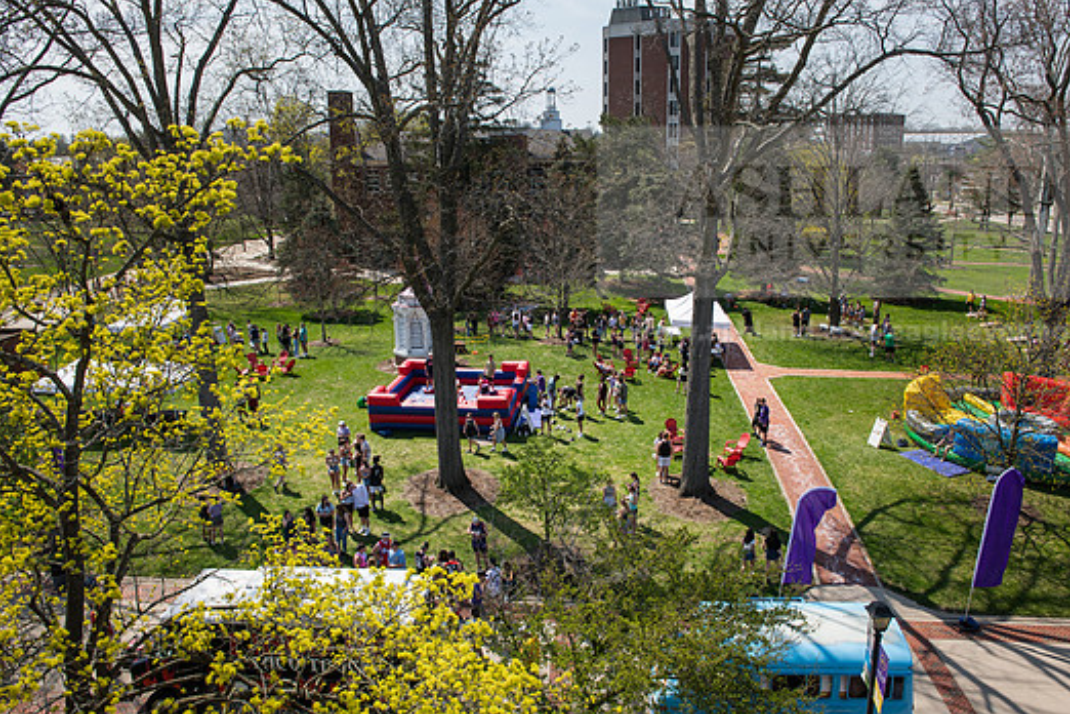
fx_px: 892
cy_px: 374
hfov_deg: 61.9
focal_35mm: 30
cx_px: 535
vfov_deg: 43.6
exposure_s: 1/320
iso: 125
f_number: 5.6
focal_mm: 27
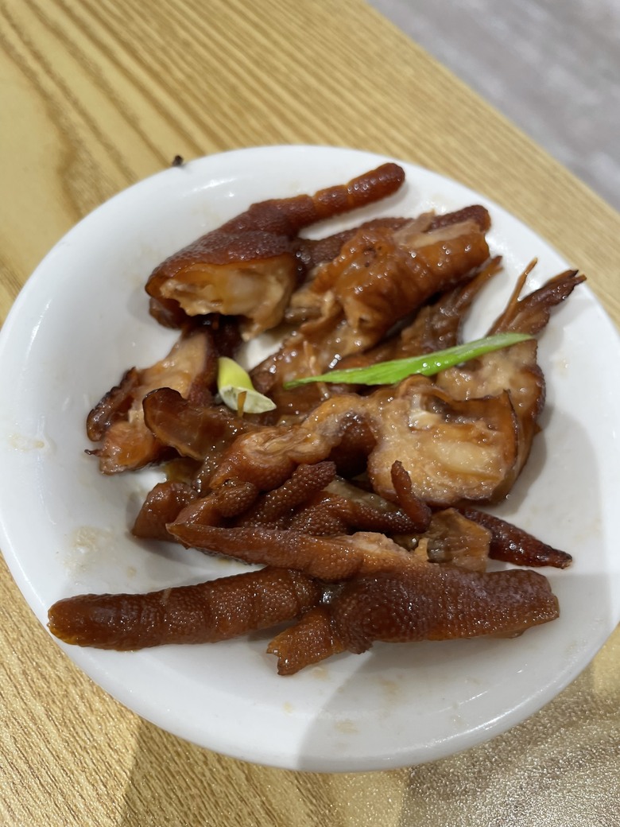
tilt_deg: -60.5
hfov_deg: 53.1
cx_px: 310
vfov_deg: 67.3
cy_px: 414
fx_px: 621
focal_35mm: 26
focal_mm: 4.2
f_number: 1.6
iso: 80
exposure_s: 1/60
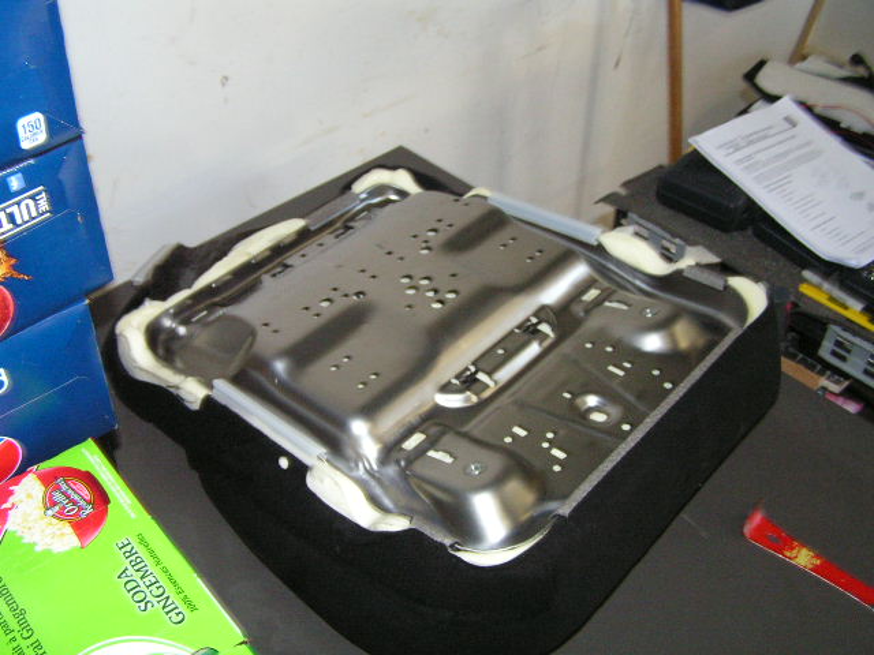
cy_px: 328
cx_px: 437
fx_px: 959
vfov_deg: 37.7
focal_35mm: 38
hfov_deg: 49.0
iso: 200
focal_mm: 6.3
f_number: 2.8
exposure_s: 1/40
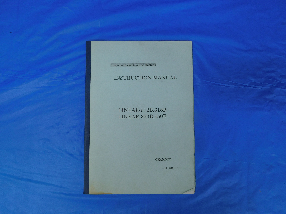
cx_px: 143
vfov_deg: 54.9
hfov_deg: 69.4
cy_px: 107
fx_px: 207
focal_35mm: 25
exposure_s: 1/50
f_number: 3.1
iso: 125
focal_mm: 4.5
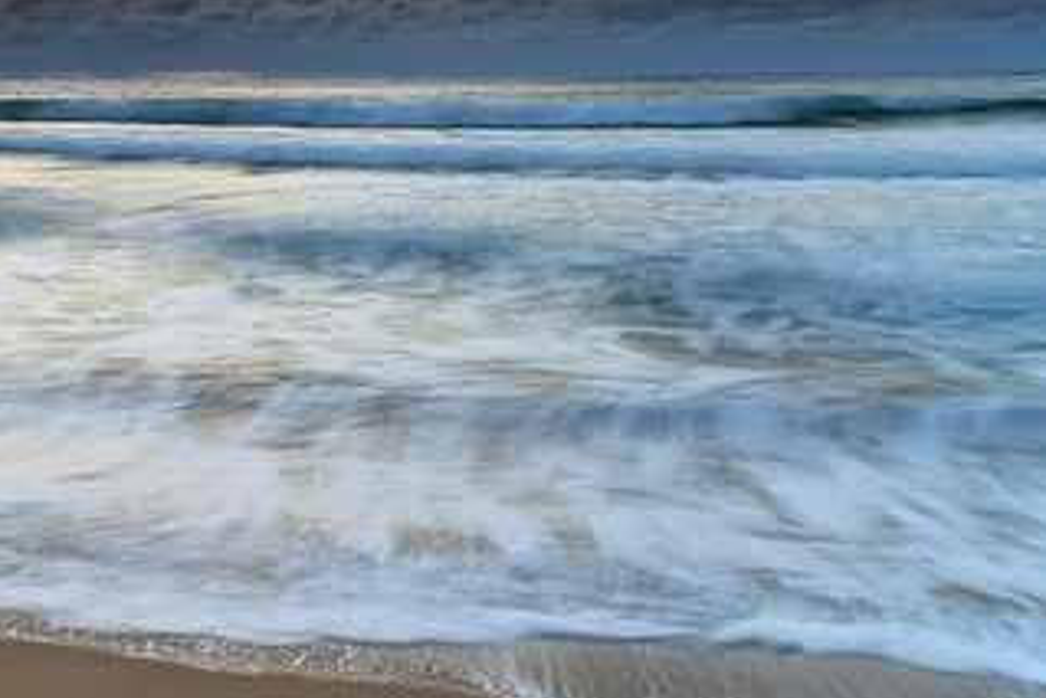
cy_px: 152
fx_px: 1279
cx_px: 102
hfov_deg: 41.0
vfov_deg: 29.9
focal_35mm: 44
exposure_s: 1.6
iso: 31
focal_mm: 24
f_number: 11
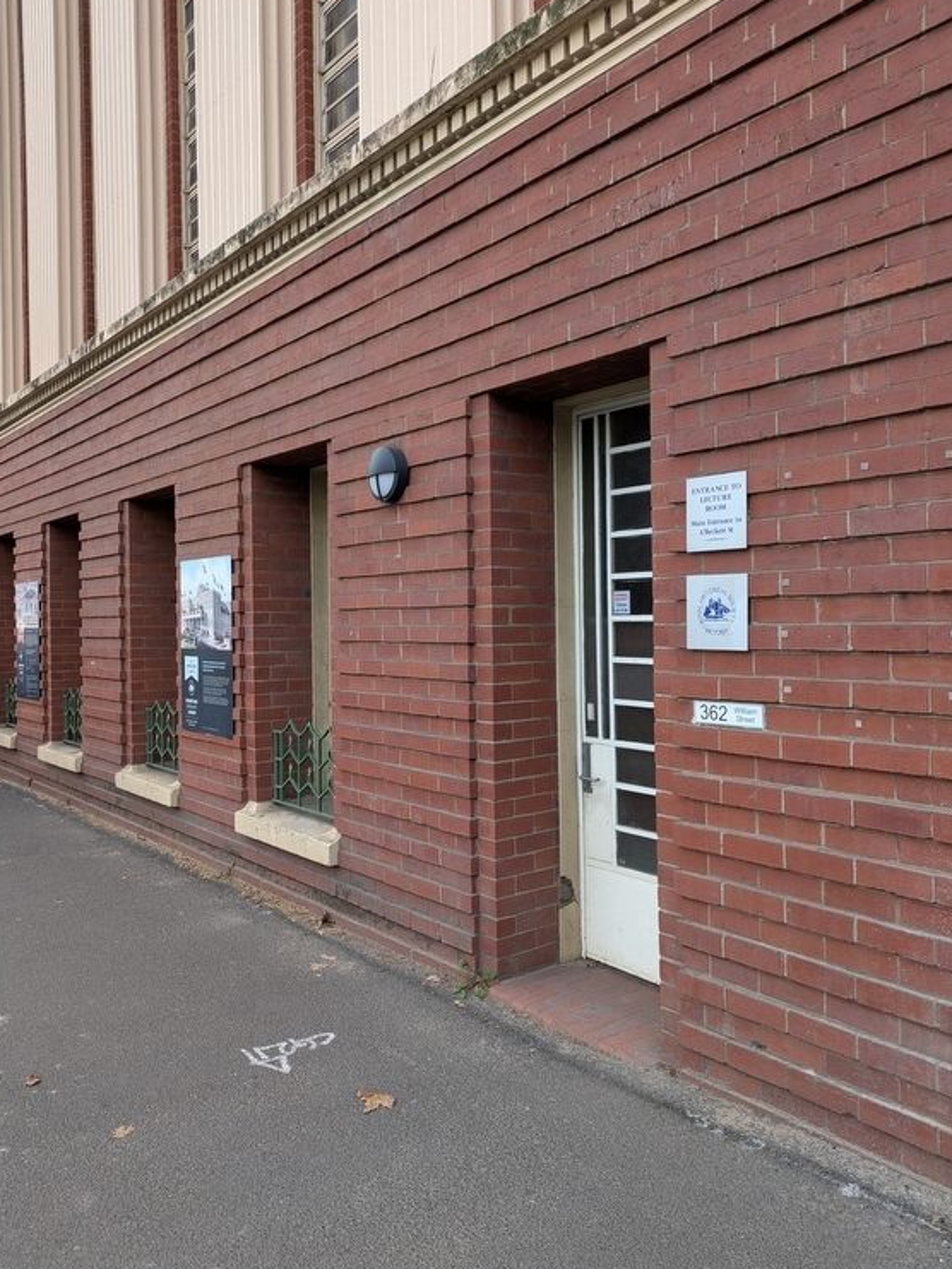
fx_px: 990
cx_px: 468
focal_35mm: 27
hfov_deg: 51.4
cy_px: 608
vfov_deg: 65.3
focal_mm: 5.43
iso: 50
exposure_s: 1/258
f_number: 1.89
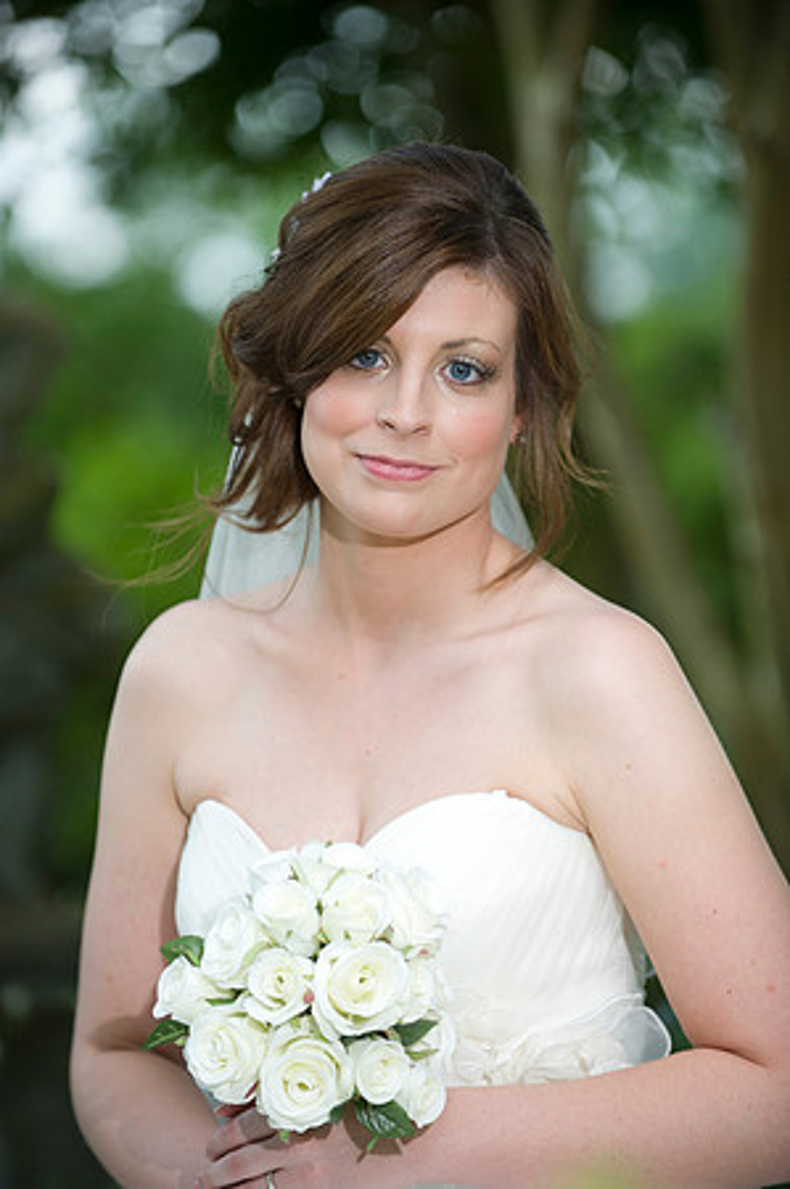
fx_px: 5114
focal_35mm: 155
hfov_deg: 8.8
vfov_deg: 13.3
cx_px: 395
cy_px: 594
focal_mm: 155
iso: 500
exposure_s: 1/640
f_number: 2.8
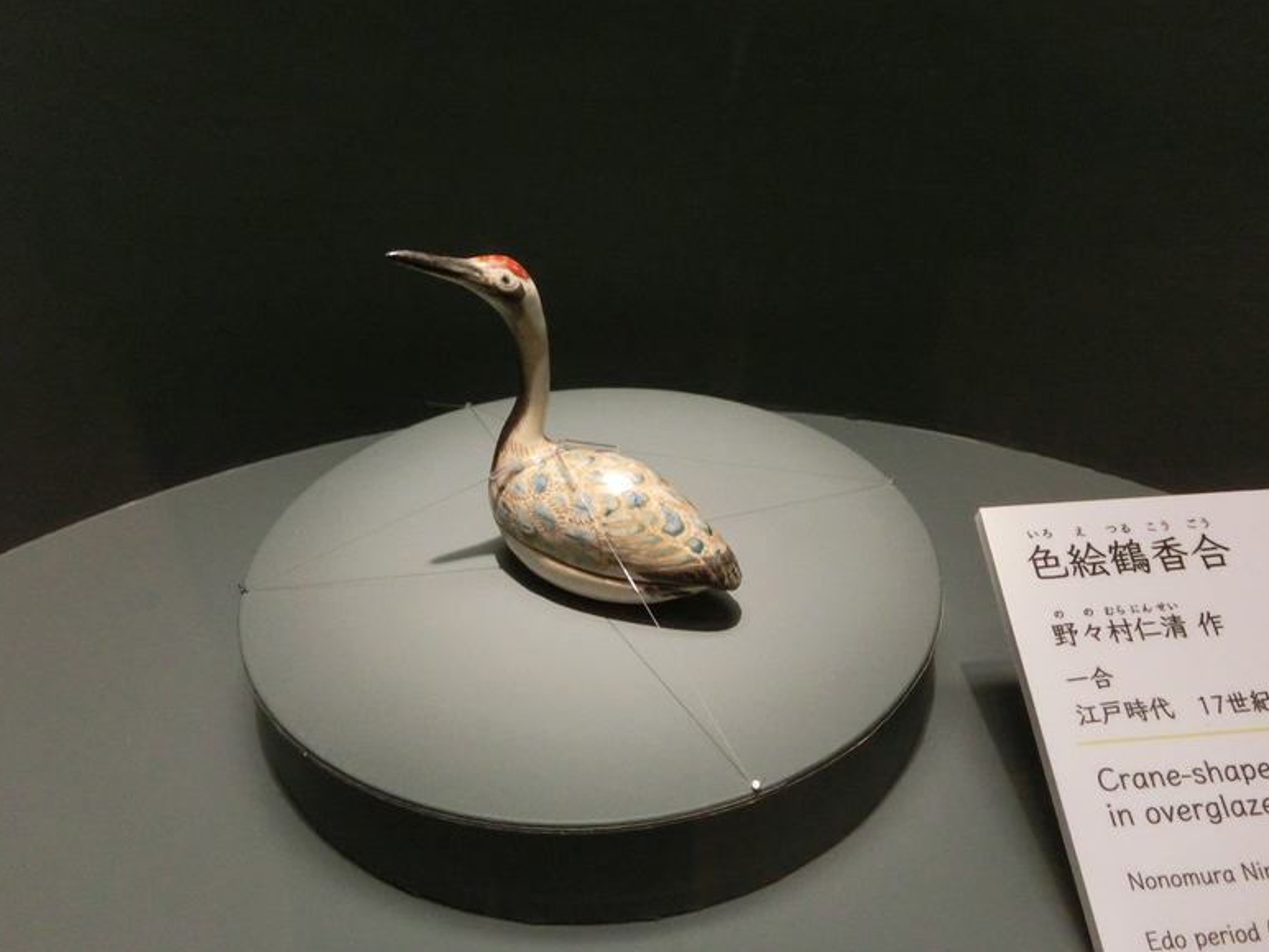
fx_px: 1063
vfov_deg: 48.2
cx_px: 634
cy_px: 464
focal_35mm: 29
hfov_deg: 61.7
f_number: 3
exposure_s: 1/80
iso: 800
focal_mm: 5
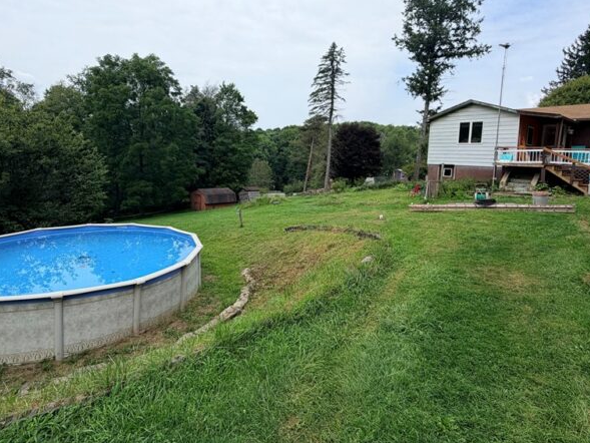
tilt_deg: -5.7
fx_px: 324
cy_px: 184
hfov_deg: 84.6
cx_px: 283
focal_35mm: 19
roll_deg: -2.3
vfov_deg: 68.2
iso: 20
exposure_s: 1/820
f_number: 2.2
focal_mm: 2.22
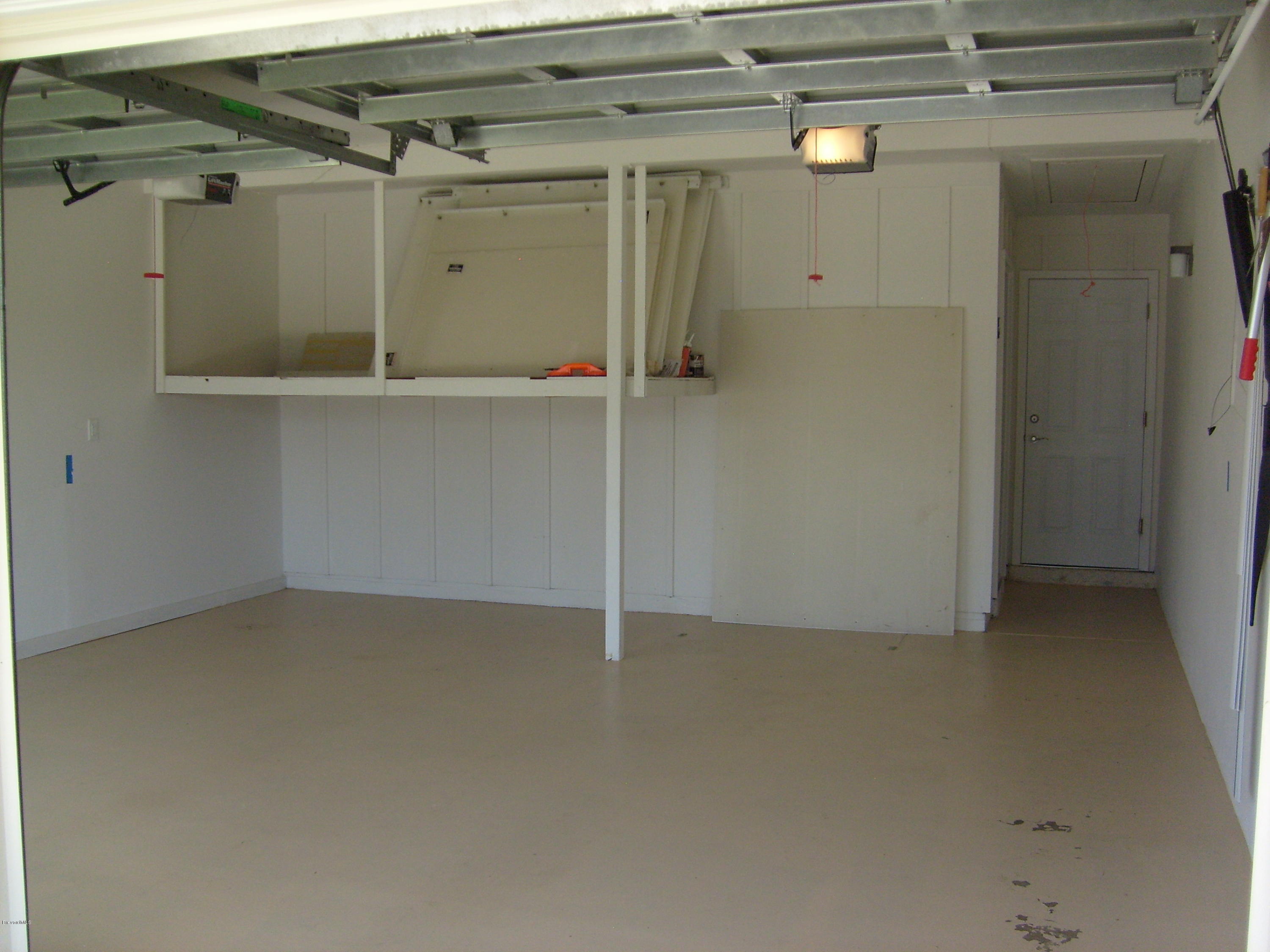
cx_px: 635
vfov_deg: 40.7
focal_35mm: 35
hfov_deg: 52.6
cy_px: 476
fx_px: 1284
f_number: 2.8
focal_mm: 5.8
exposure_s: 1/350
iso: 80
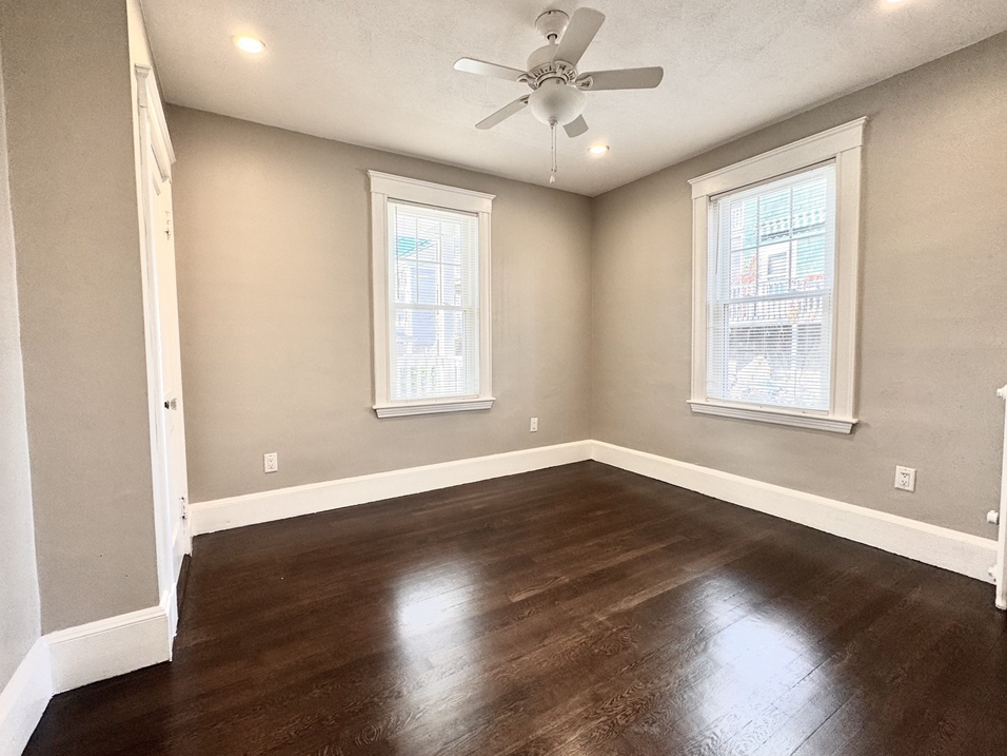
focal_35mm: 15
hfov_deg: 98.1
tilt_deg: -3.8
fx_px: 436
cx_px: 479
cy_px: 371
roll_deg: +0.0
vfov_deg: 81.7
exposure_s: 1/120
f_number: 2.2
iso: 125
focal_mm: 2.22
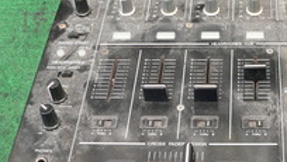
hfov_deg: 28.2
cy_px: 71
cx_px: 242
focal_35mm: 73
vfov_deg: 16.6
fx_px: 556
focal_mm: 6
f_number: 2.8
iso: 200
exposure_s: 1/13
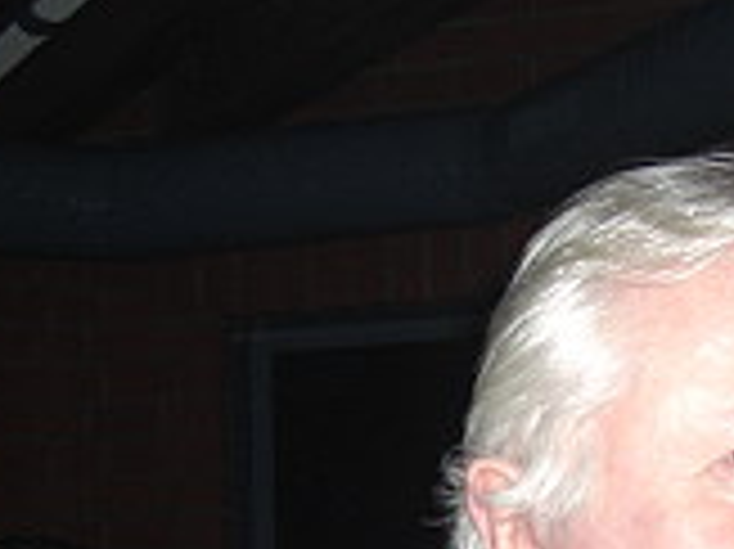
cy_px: 556
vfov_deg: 14.7
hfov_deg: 19.5
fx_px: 2098
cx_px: 673
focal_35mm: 99
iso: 200
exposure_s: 1/60
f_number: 2.8
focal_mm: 7.9
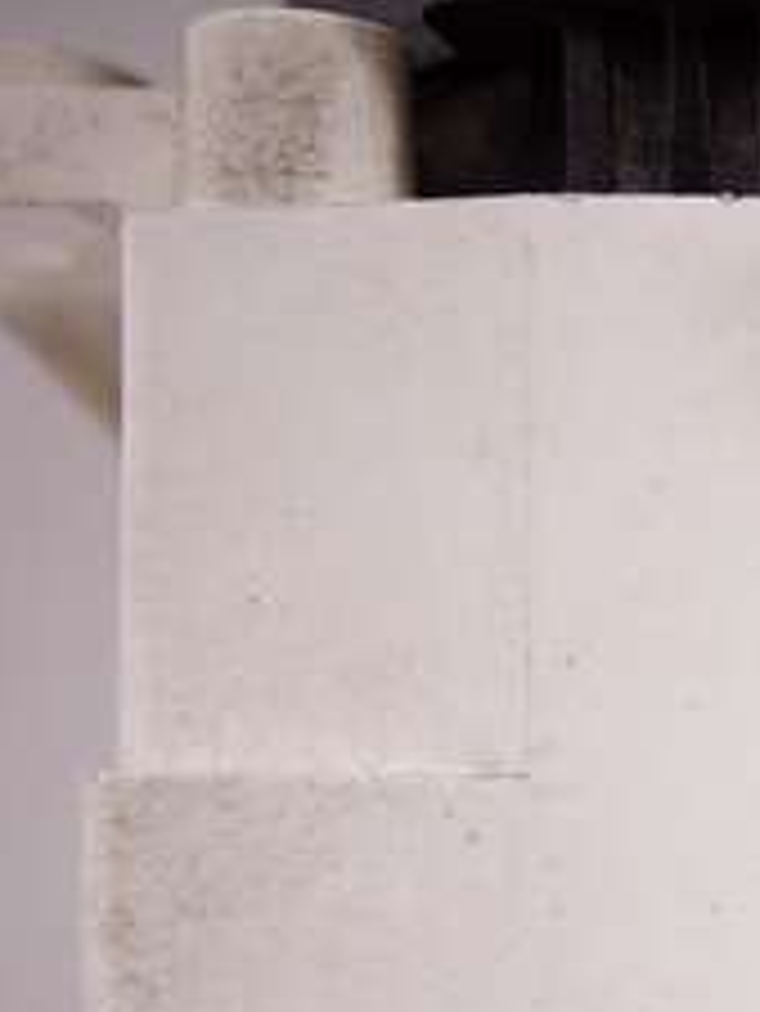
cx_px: 1331
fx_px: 2866
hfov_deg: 13.6
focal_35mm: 98
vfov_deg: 19.7
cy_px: 897
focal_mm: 10.4
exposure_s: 1/100
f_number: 4
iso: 125
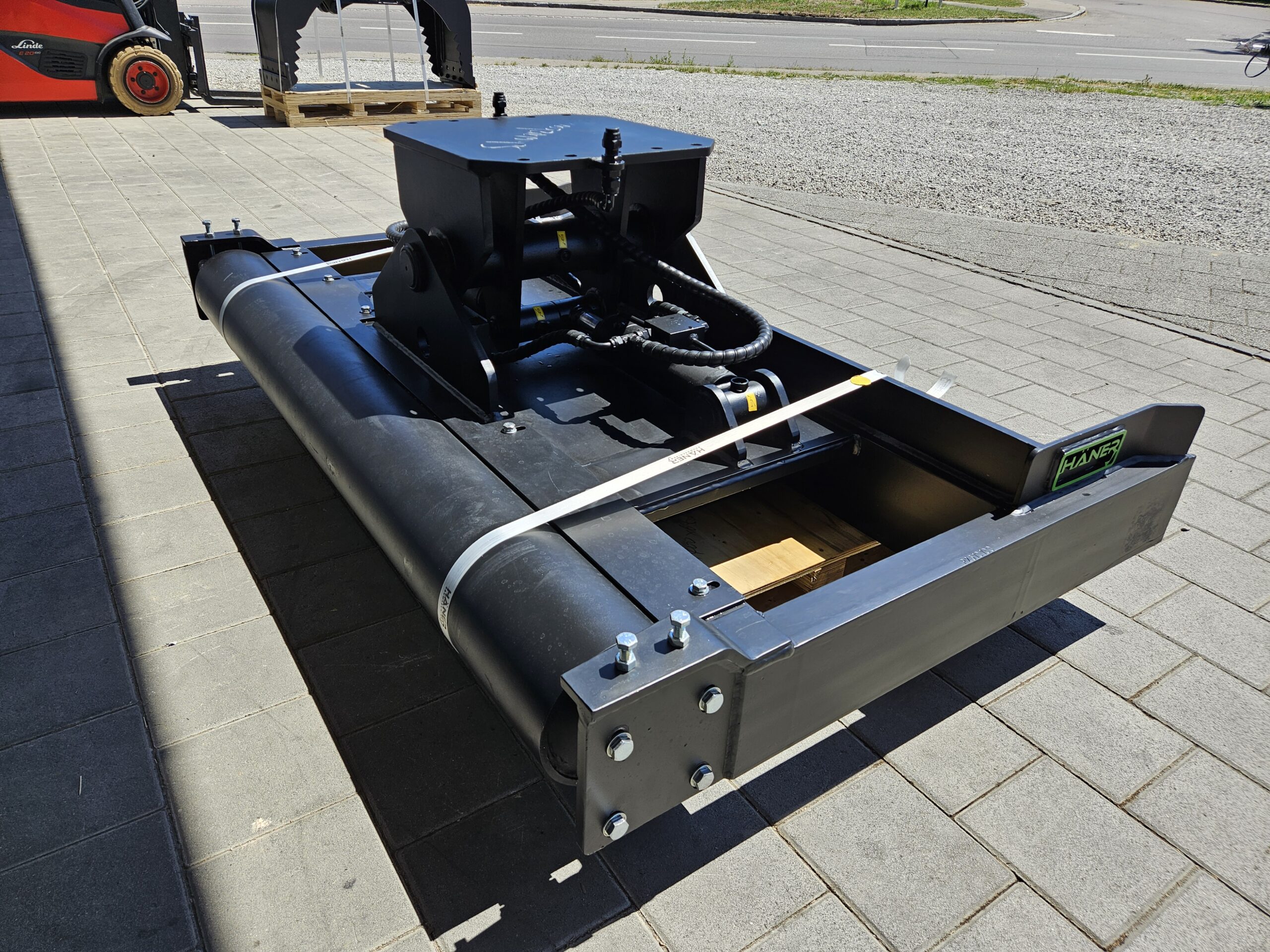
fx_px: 844
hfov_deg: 73.9
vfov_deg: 58.9
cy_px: 476
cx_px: 635
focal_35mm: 23
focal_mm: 5.4
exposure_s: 1/1050
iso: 25
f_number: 1.8
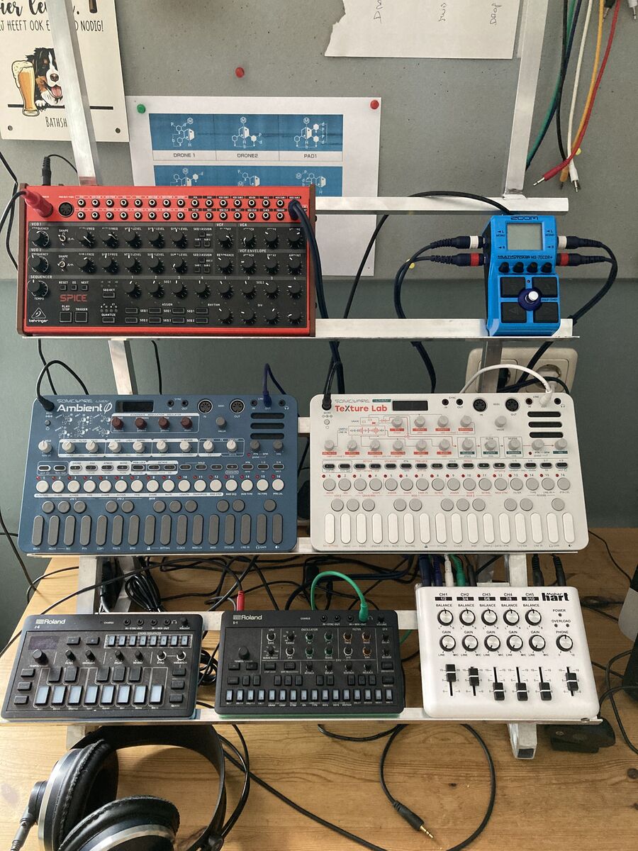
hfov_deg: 49.7
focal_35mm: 28
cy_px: 426
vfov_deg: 63.4
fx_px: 688
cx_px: 319
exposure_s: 1/49
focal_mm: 3.99
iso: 320
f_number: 1.8
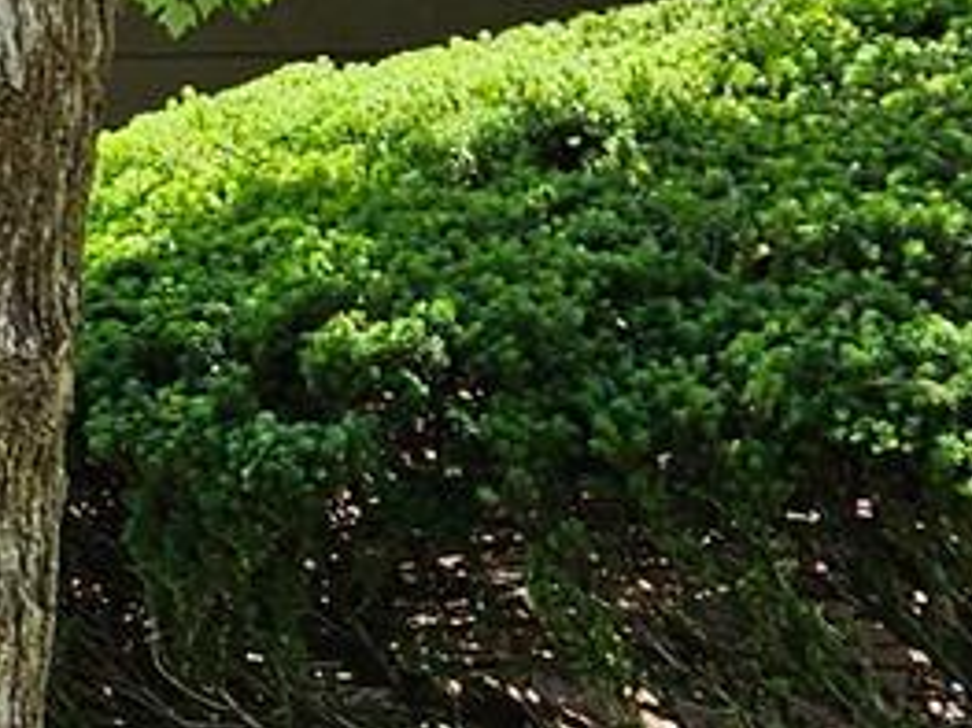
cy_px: 617
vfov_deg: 8.3
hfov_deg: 10.3
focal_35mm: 179
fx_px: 5024
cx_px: -891
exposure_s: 1/281
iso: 25
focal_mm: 5.4
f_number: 1.8
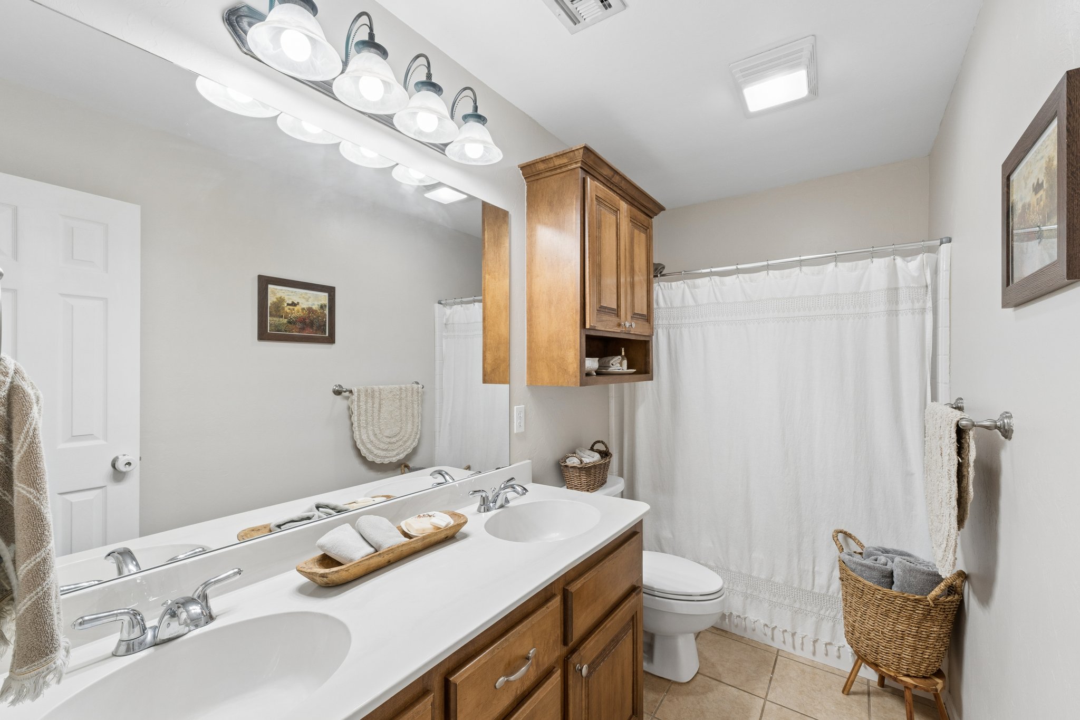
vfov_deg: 77.3
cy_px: 360
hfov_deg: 100.4
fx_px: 450
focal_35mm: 15
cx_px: 540
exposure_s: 1/30
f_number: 8
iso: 250
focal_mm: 10
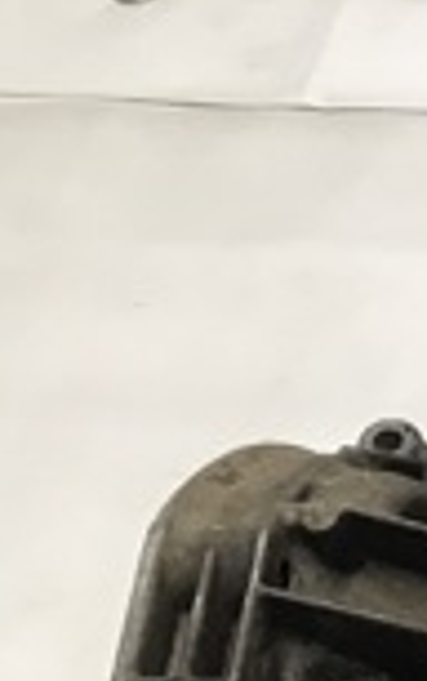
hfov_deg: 8.6
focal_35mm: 124
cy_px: 1057
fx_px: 2302
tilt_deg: -55.0
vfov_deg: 15.4
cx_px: 1343
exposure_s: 1/33
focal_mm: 3.99
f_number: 1.8
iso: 32
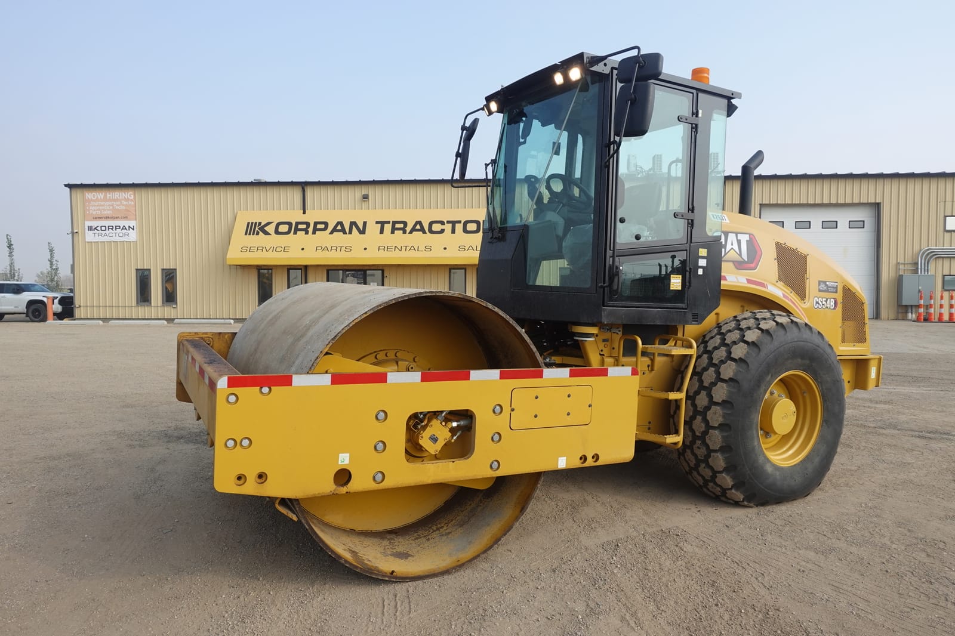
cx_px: 478
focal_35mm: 24
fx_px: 636
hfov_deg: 73.8
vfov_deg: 53.1
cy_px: 318
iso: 125
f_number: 5.6
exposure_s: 1/320
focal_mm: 9.4
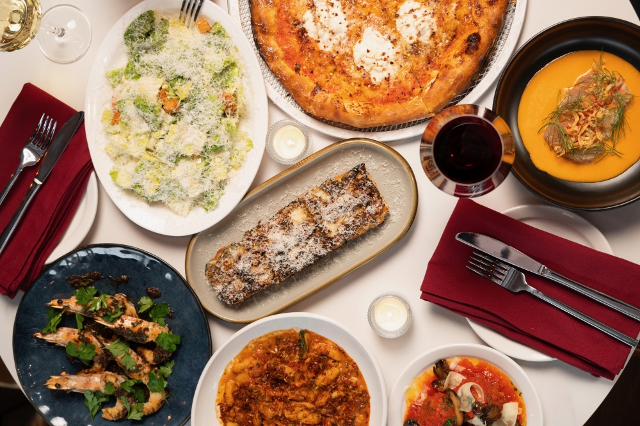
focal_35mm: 47
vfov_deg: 28.6
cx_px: 320
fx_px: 835
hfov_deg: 41.9
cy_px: 213
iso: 2500
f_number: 4
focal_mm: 47
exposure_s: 1/200
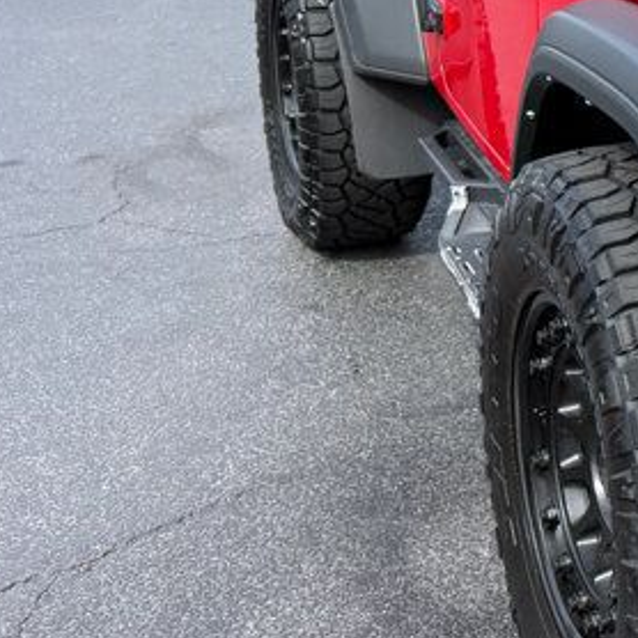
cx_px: 1106
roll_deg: -0.7
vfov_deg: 21.5
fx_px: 1626
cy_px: 18
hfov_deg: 18.2
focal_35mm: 78
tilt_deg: -10.8
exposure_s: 1/2000
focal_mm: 6.76
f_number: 1.78
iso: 100
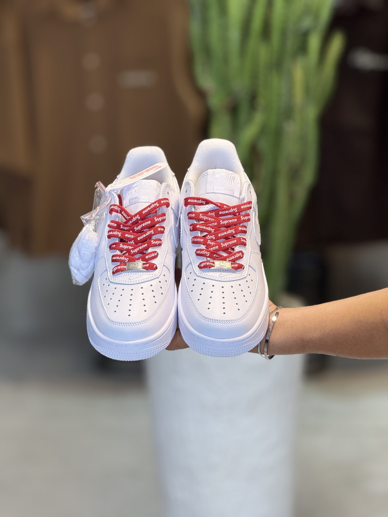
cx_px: 194
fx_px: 1793
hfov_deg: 12.3
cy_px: 258
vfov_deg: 16.4
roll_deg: -0.2
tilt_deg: -14.3
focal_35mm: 120
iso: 64
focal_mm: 15.66
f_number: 2.8
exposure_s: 1/100
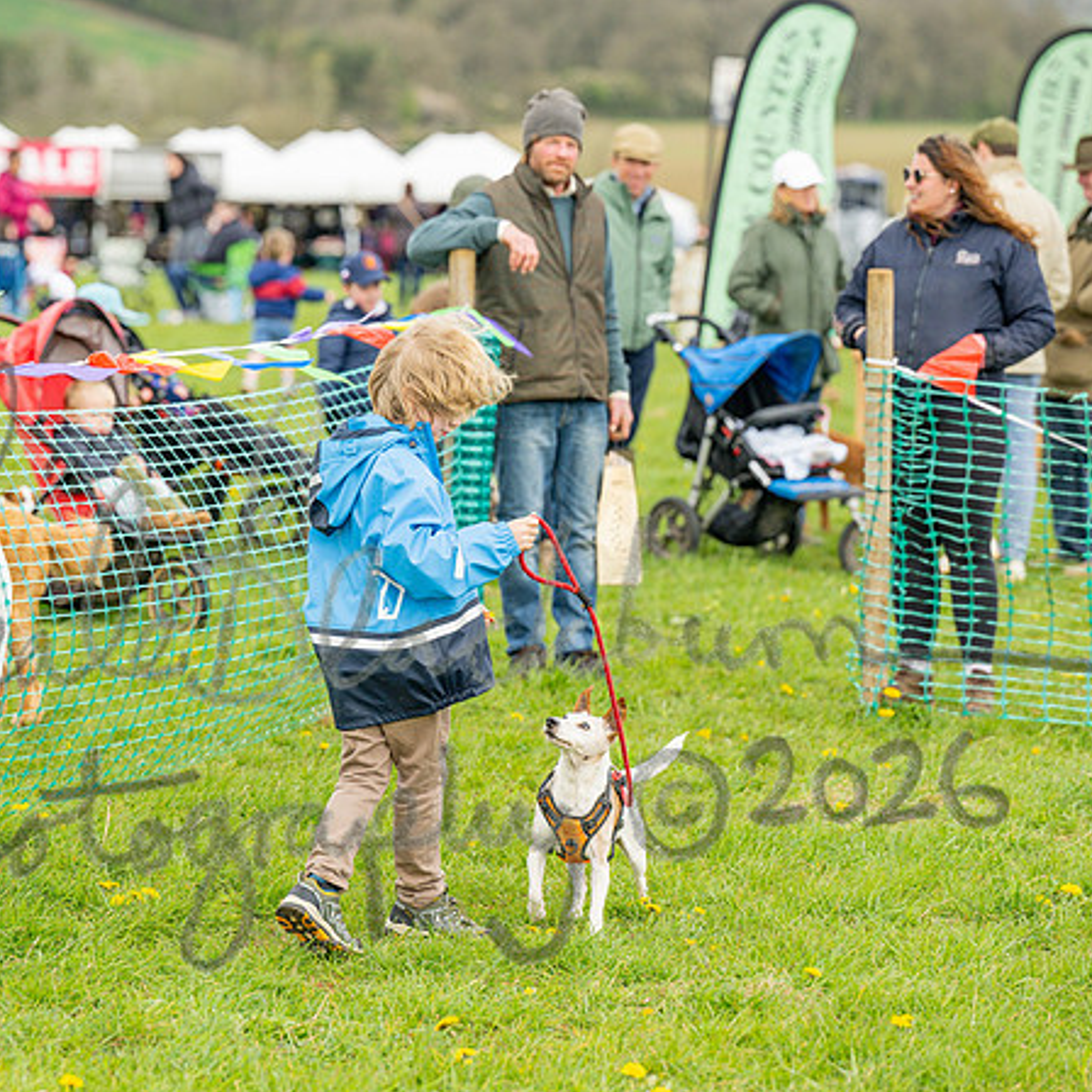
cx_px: 465
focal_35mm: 173
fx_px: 6174
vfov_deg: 10.1
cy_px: 546
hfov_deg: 10.1
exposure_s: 1/1600
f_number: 4
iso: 400
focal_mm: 135
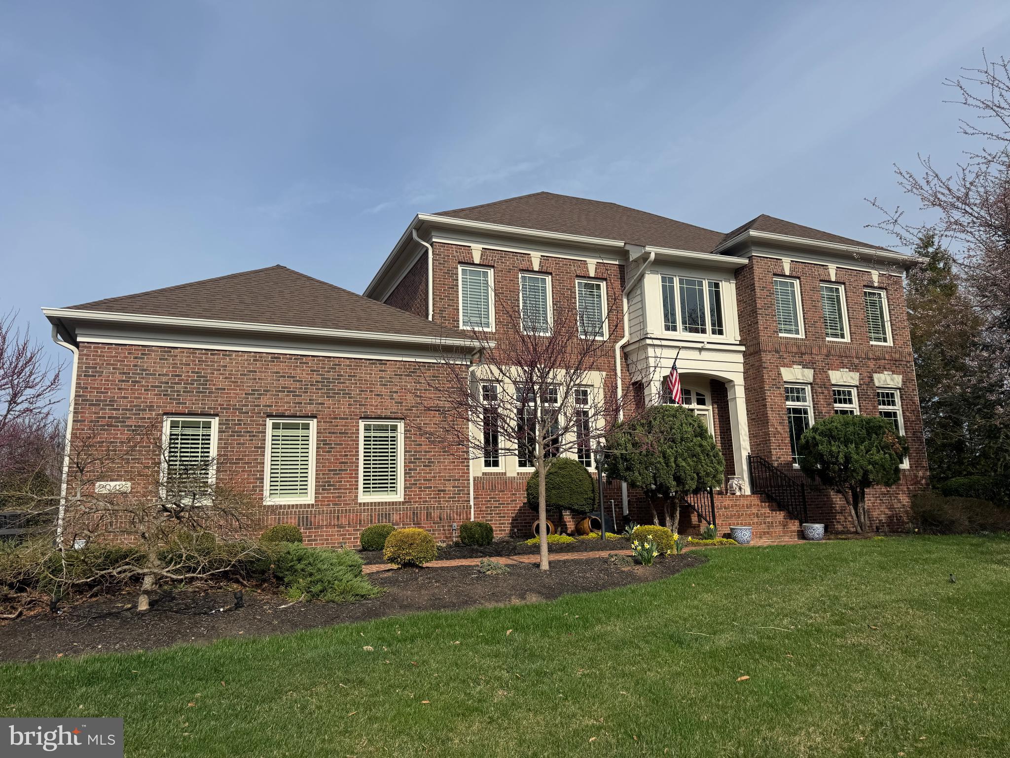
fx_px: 700
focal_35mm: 24
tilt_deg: +11.3
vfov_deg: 56.8
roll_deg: +2.5
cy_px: 379
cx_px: 505
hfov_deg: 71.6
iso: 80
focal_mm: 6.76
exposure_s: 1/5348
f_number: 1.78
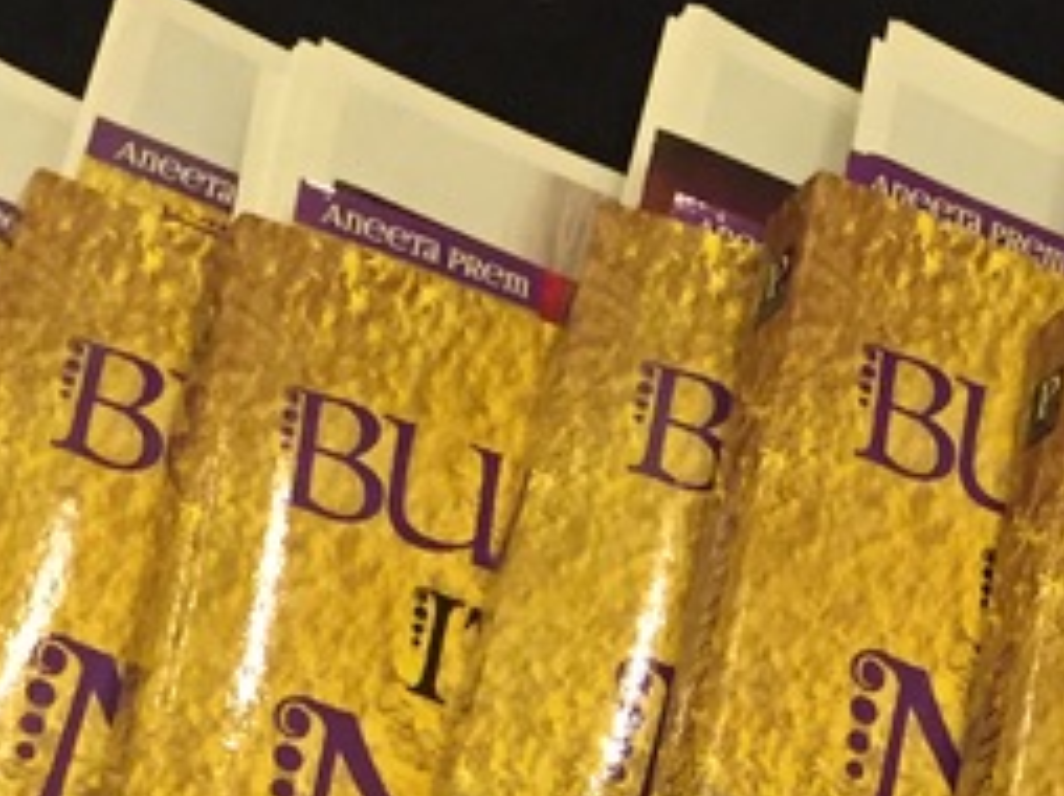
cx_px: 867
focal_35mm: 117
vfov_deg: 12.2
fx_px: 3593
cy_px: 1093
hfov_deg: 16.7
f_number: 2.2
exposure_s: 1/25
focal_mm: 4.15
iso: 250
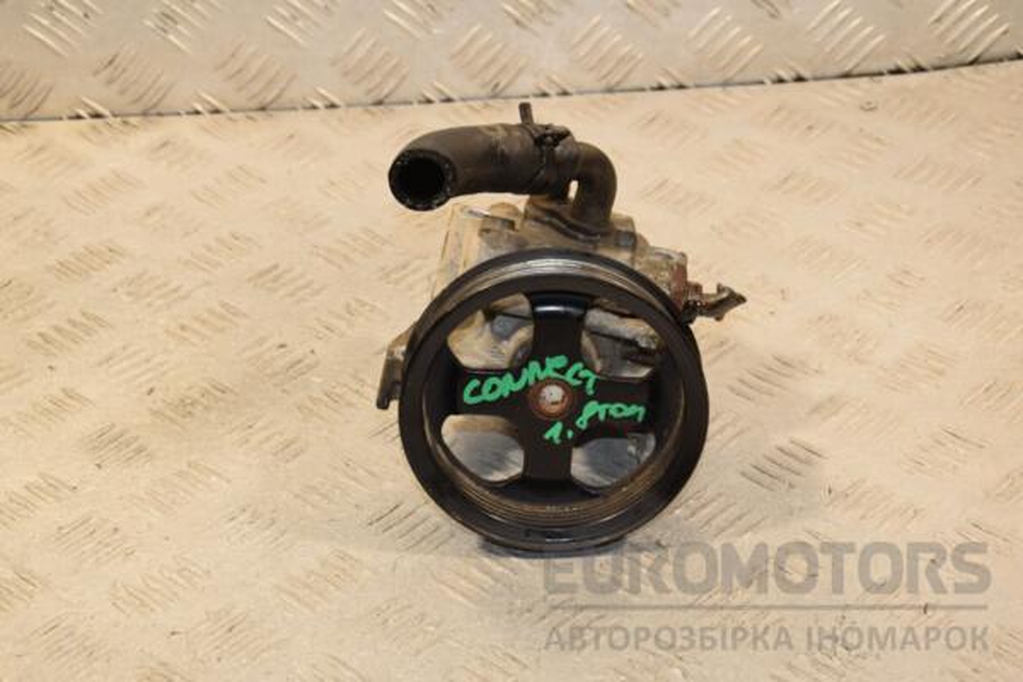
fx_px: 2216
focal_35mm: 78
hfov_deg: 26.0
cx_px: 512
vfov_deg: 17.5
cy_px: 341
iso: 800
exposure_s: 1/200
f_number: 7.1
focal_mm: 52
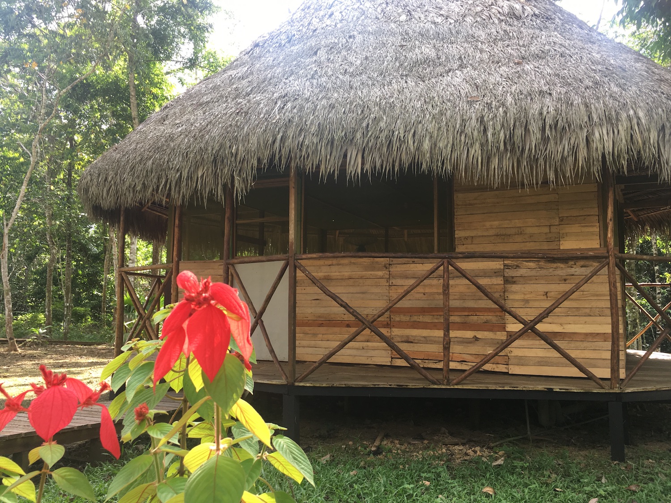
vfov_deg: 48.2
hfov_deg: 61.7
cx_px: 336
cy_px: 252
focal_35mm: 29
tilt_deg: +5.2
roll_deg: -0.1
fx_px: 562
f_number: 2.2
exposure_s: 1/120
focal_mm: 4.15
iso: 25
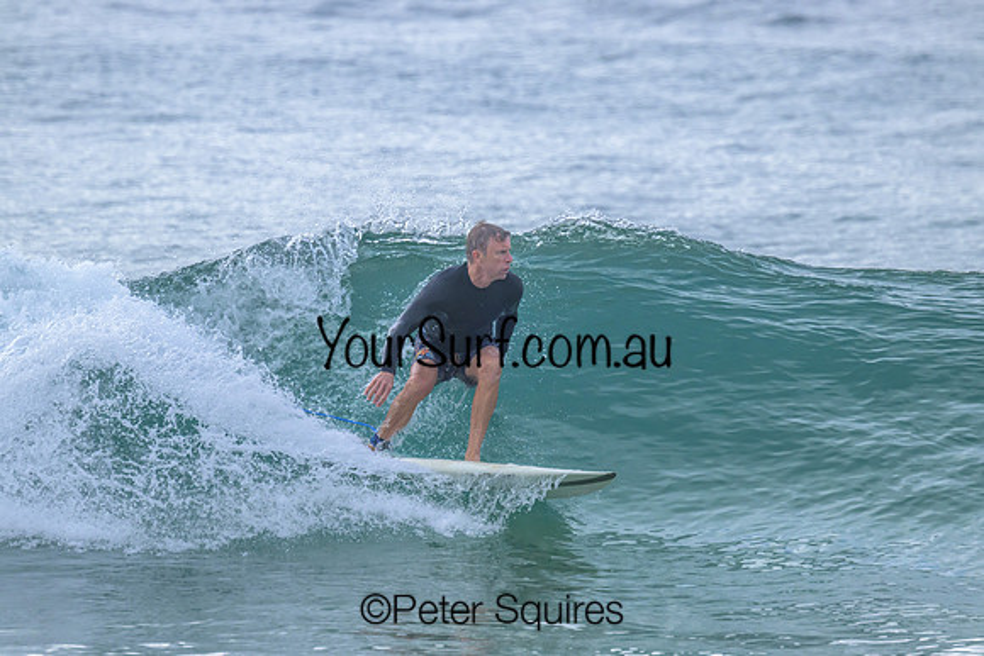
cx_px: 492
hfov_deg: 3.0
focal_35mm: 696
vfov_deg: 2.0
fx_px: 19037
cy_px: 328
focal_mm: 680
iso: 2000
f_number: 11
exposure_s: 1/2000
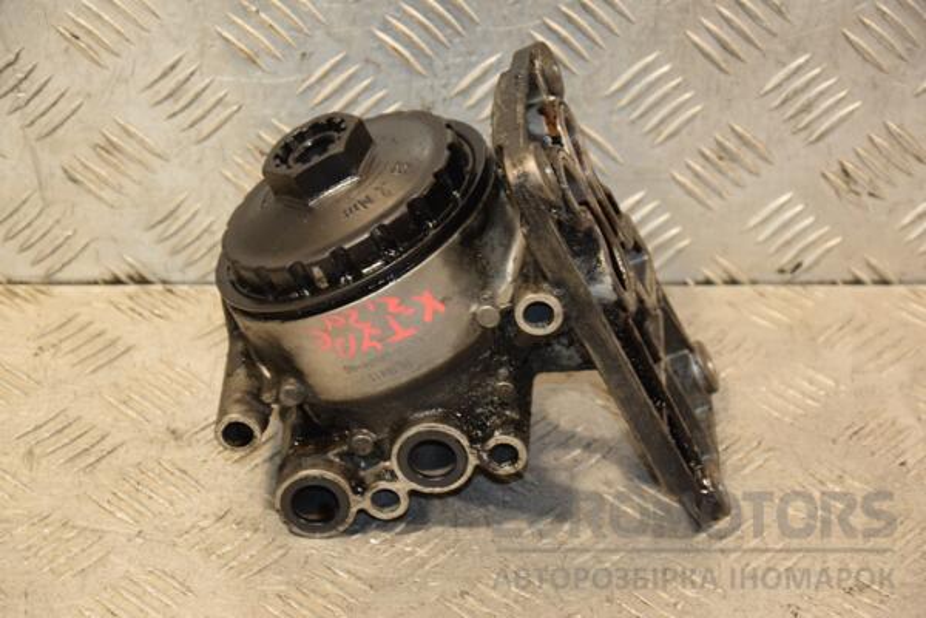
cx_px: 463
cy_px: 309
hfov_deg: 18.2
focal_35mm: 112
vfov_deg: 12.2
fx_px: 2894
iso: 800
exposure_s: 1/100
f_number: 5.3
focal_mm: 75
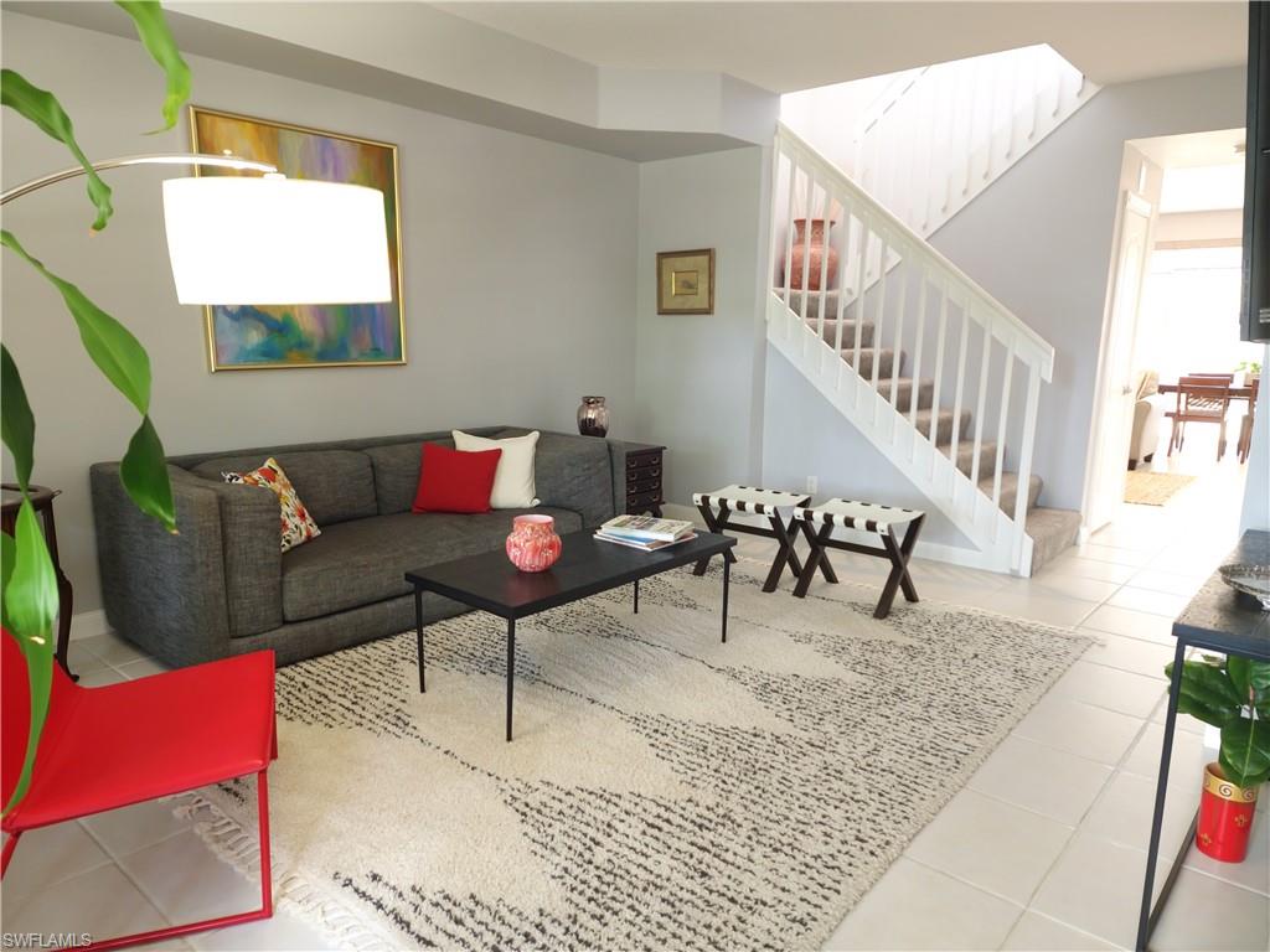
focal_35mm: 23
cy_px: 476
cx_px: 635
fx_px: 844
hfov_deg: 73.9
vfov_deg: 58.9
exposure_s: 1/45
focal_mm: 6.4
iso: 400
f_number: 1.8
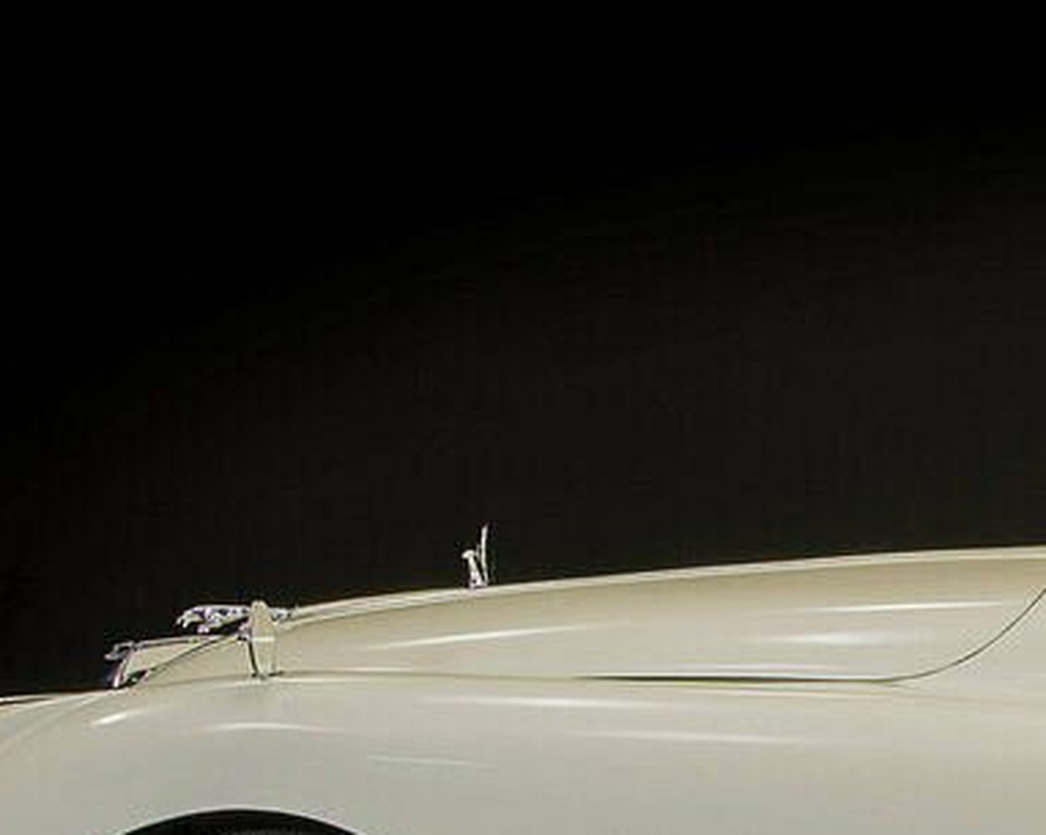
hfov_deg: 17.1
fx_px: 3279
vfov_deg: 14.4
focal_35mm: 106
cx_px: 1353
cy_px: 645
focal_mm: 24
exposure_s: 1/1.25
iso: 200
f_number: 13
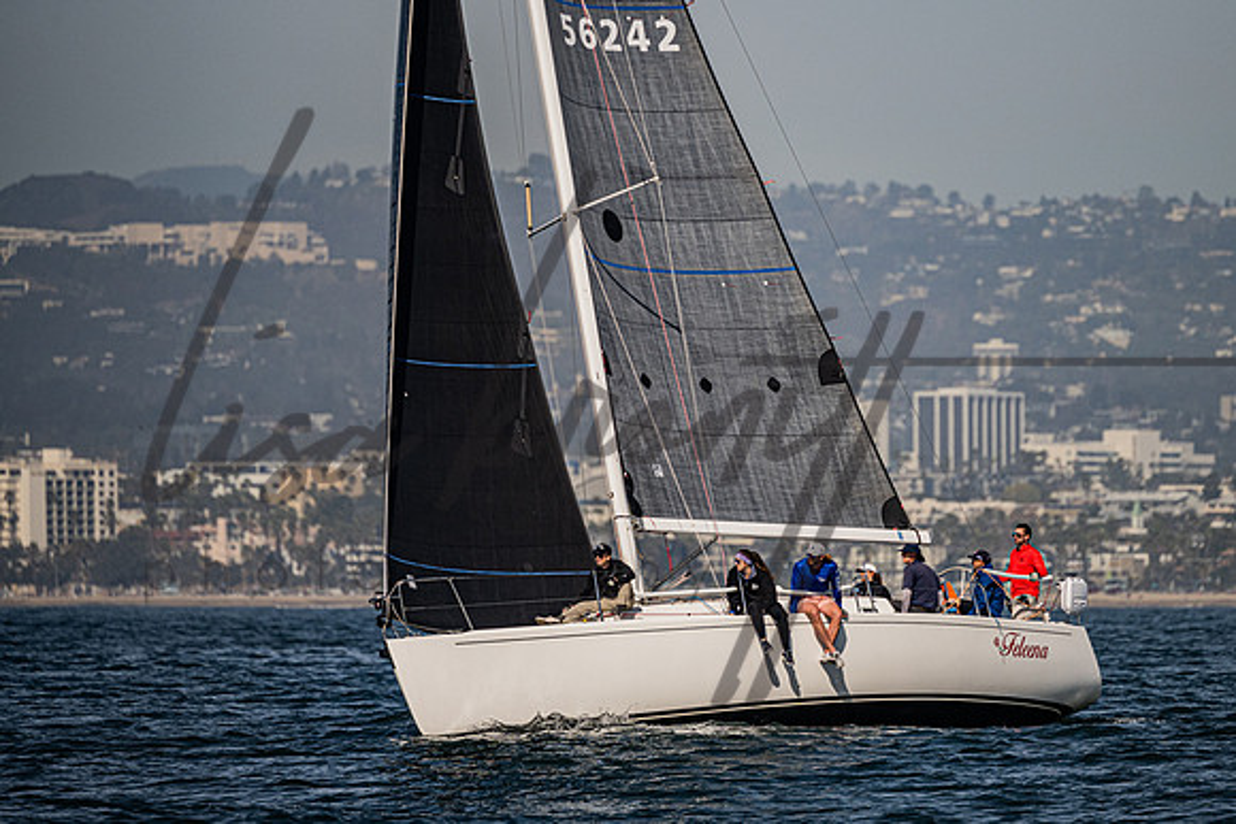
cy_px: 361
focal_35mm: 497
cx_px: 758
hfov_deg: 4.1
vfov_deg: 2.8
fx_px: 17083
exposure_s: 1/4000
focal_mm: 400
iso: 320
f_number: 5.6
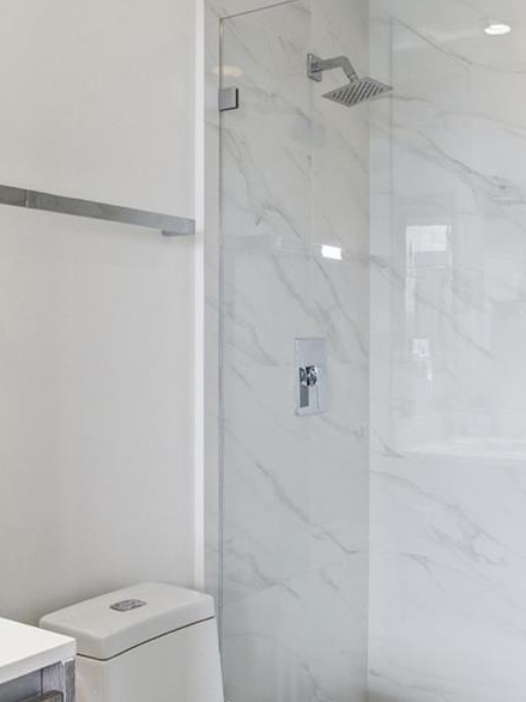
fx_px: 878
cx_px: 225
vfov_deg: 43.6
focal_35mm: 43
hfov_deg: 33.3
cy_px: 365
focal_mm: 16.5
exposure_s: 1/60
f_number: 9
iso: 320
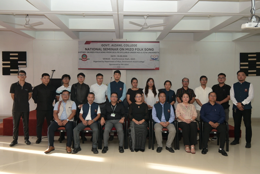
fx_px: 211
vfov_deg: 44.6
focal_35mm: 29
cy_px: 87
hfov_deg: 63.2
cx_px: 130
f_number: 5.6
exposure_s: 1/60
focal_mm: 19.5
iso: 400
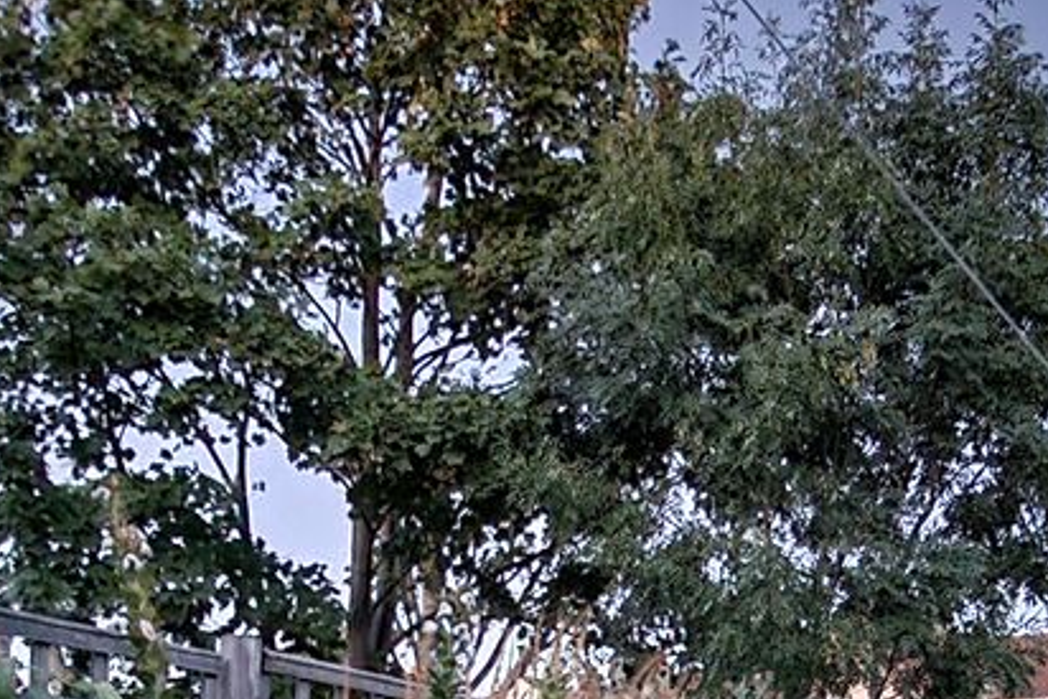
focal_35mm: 42
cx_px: 659
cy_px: 831
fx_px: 1223
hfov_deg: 46.0
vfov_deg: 28.0
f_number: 2.2
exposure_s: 1/4
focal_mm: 1.7
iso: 800
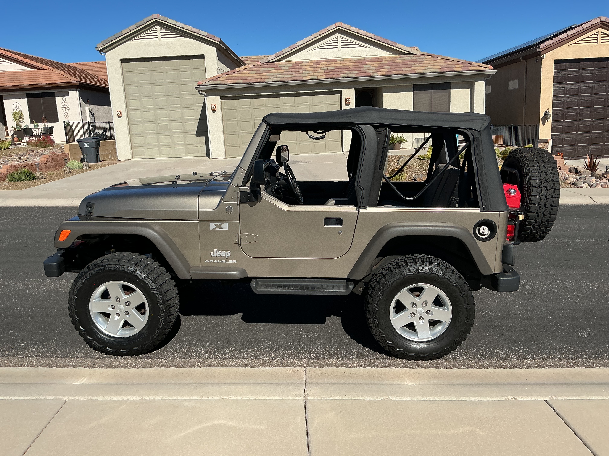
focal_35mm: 29
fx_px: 510
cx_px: 304
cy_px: 228
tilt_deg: -12.0
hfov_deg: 61.7
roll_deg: +1.9
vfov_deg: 48.2
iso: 25
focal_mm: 3
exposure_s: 1/2427
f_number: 1.8
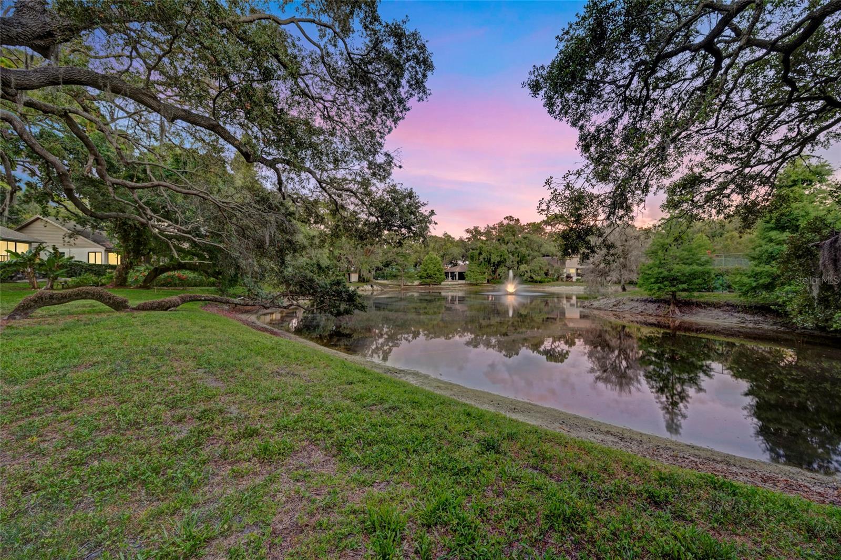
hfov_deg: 104.3
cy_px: 280
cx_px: 420
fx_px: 327
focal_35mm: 14
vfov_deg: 81.2
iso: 250
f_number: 7.1
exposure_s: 1/3.33
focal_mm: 14
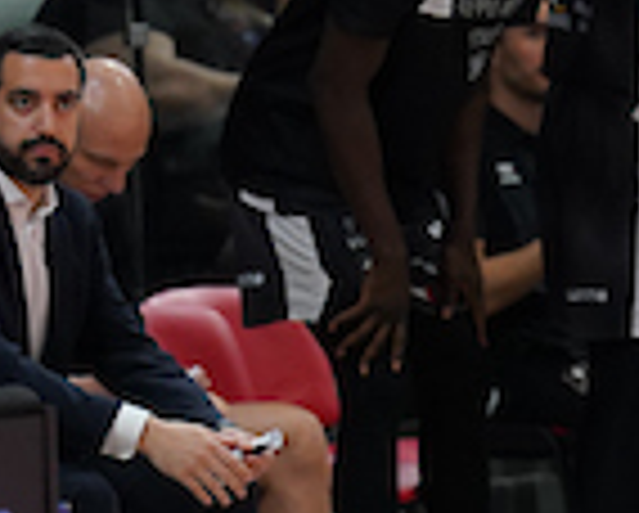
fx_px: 14999
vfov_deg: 2.0
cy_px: 234
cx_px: 1062
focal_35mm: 792
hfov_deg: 2.4
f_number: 3.2
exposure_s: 1/1250
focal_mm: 200
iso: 2500
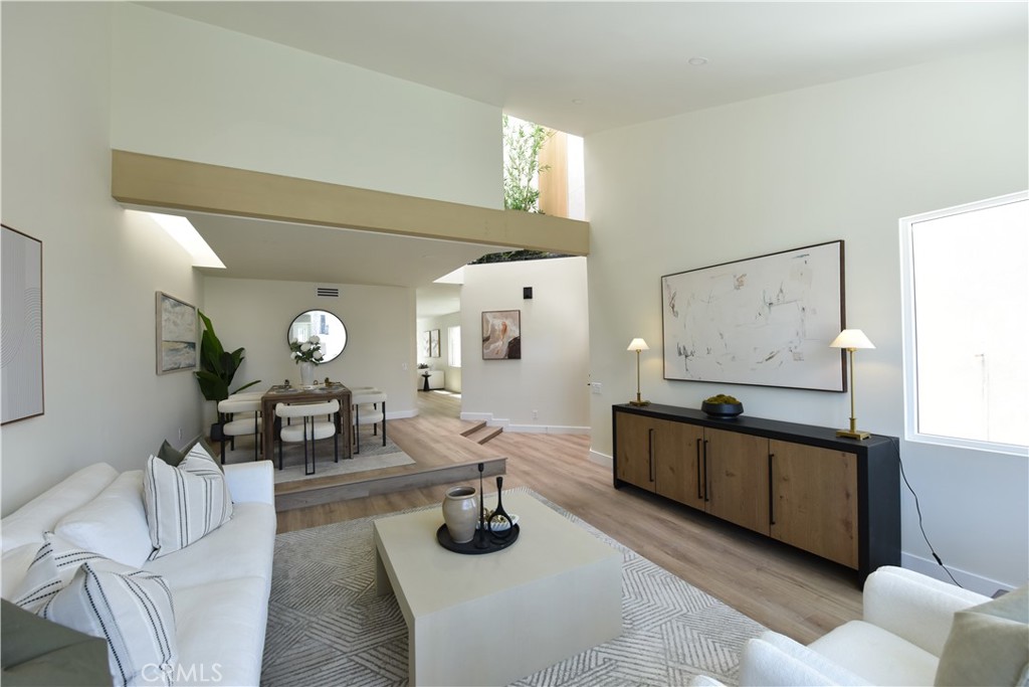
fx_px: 400
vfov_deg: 81.2
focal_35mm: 14
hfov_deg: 104.2
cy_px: 344
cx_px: 514
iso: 640
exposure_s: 1/125
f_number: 5.6
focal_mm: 14
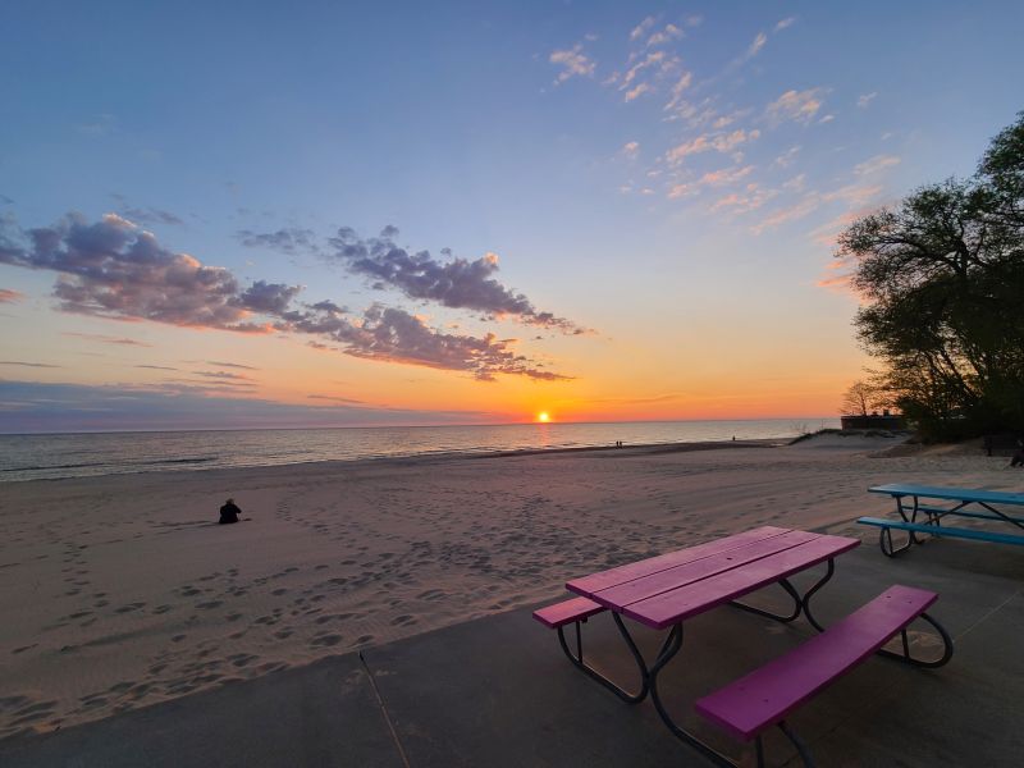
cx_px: 512
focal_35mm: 13
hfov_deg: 106.2
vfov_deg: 89.9
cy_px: 384
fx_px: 385
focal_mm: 2.2
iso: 50
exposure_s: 1/338
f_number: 2.2
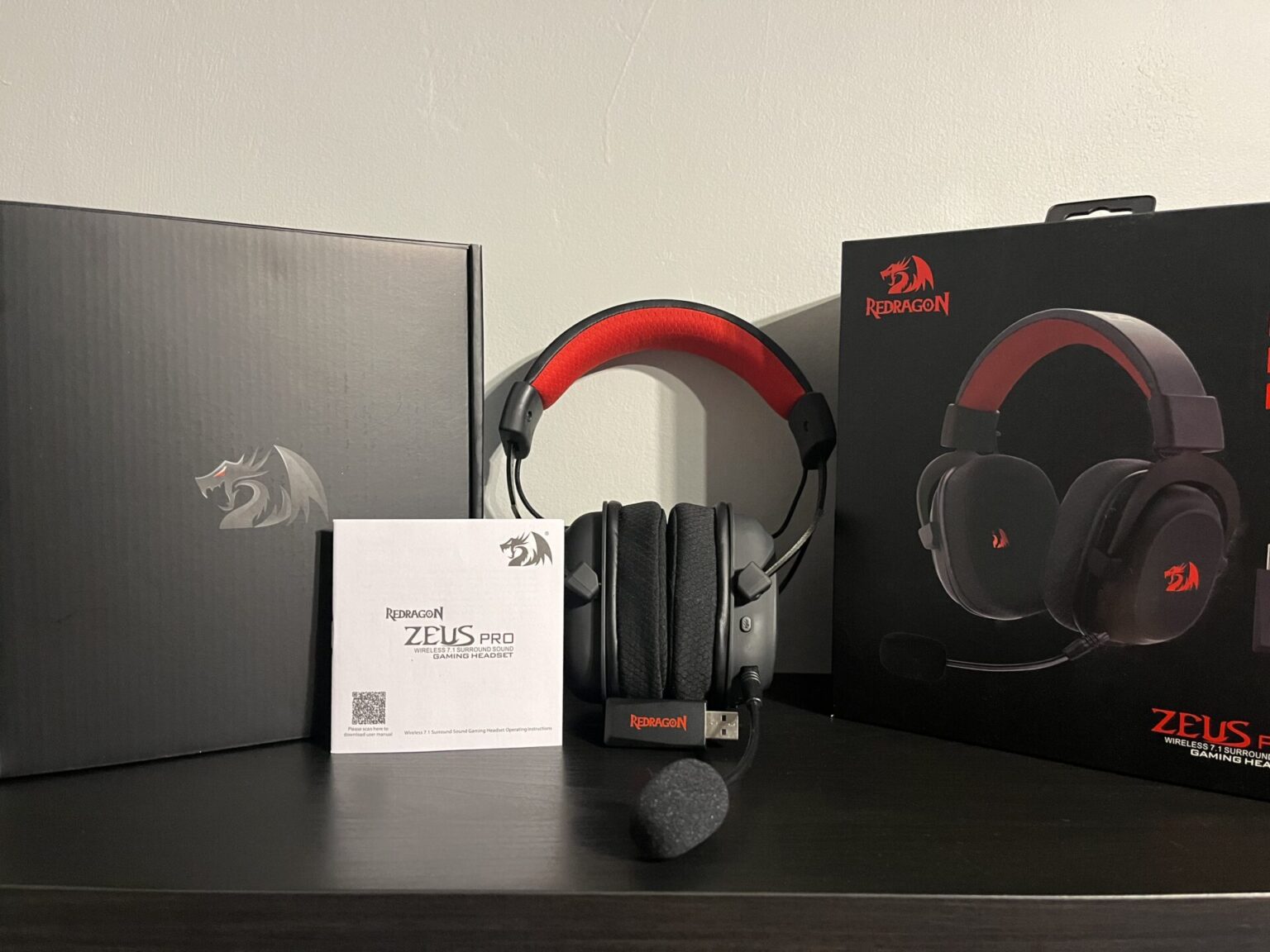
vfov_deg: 53.1
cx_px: 635
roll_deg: -0.2
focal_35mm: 26
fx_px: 954
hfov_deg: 67.3
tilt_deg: -2.9
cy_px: 476
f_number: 1.6
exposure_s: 1/60
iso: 400
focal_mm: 5.1
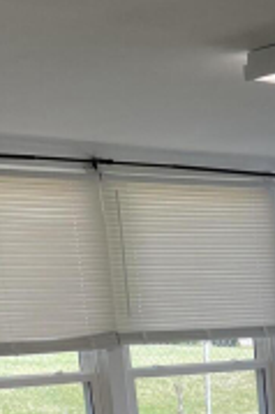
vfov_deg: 18.6
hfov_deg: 13.1
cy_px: 621
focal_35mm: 97
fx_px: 1114
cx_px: 439
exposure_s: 1/178
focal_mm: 5.1
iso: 32
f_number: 1.6
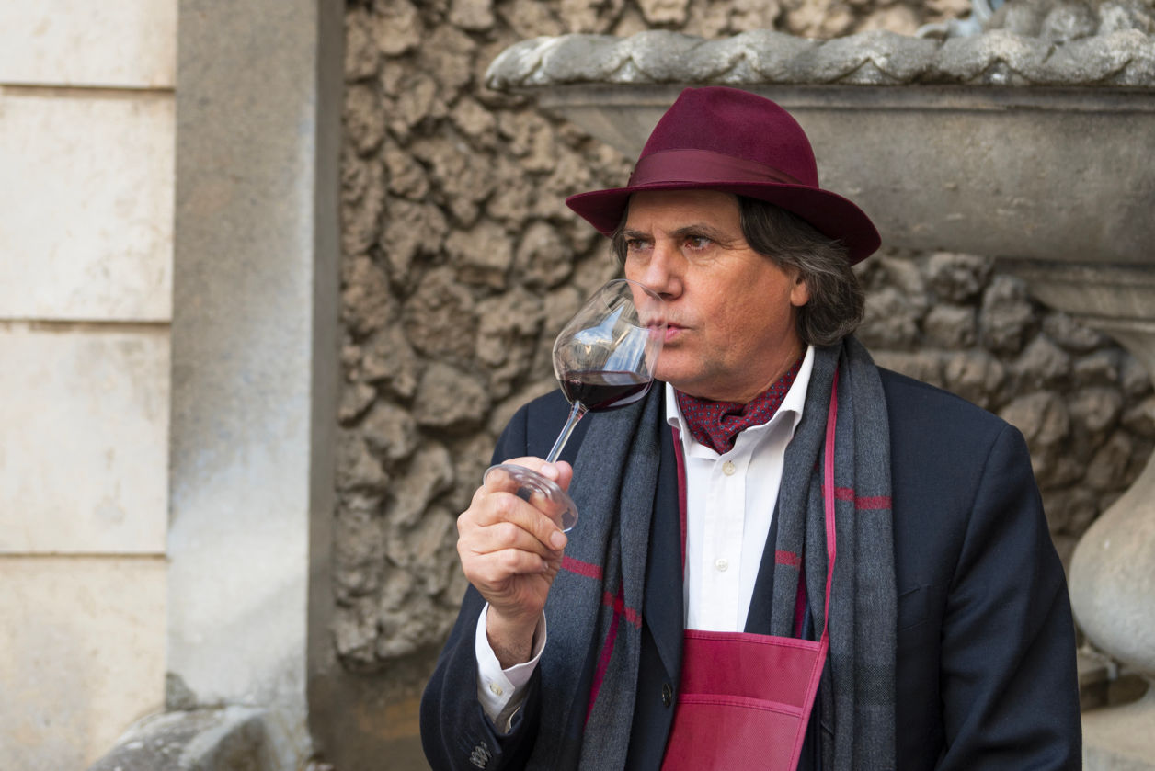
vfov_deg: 31.9
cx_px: 578
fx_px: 1348
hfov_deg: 46.4
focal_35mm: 42
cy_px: 386
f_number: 2.8
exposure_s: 1/200
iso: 180
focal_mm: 42
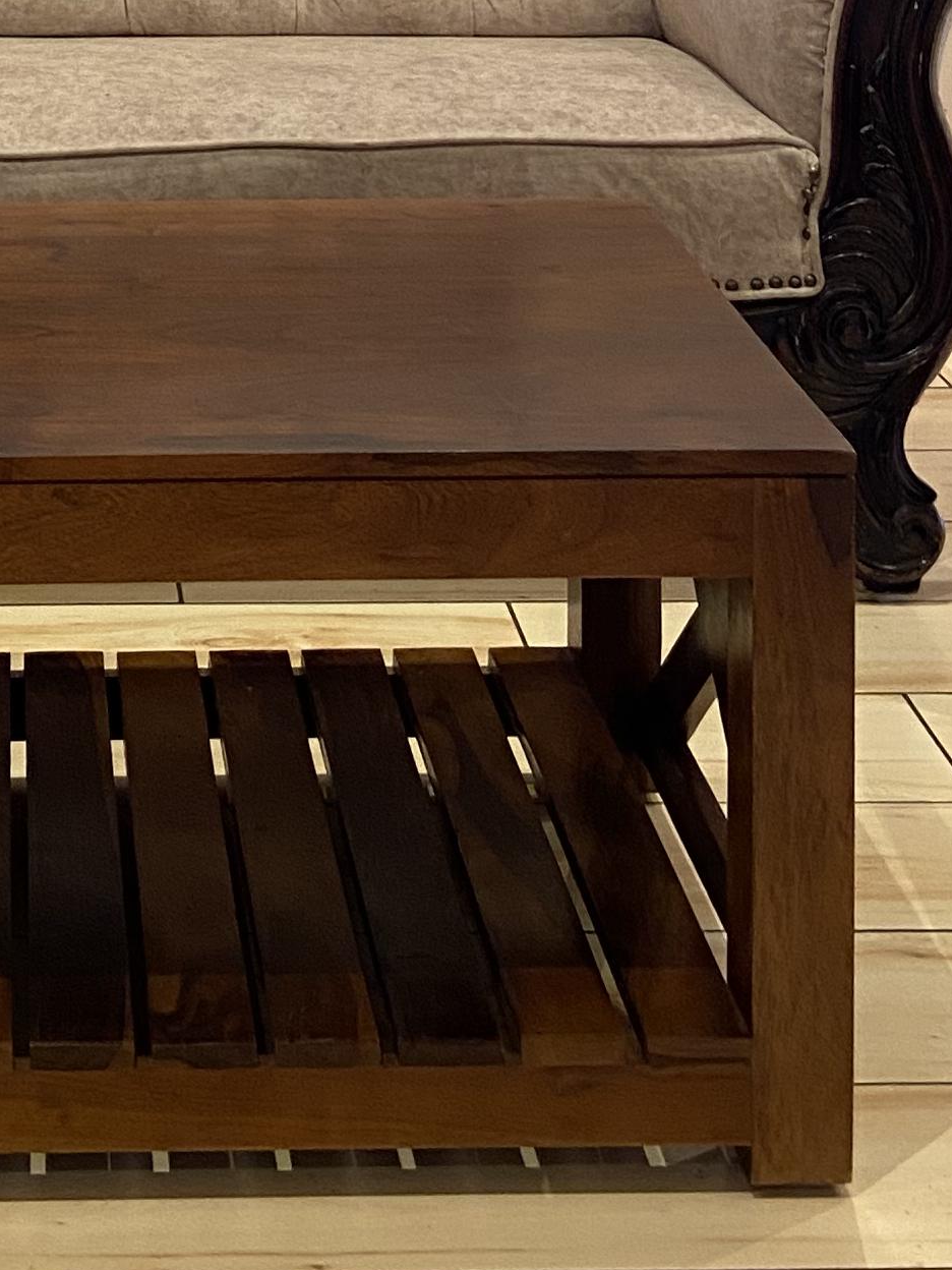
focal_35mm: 84
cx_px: -10
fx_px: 3080
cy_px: -377
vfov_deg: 21.1
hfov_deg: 17.2
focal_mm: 4.25
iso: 125
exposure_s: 1/60
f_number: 1.8
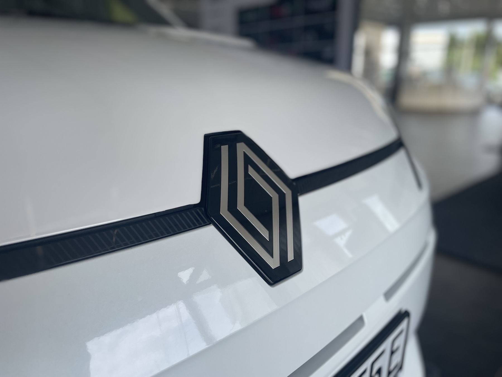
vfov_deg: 53.1
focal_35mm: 26
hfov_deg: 67.3
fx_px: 377
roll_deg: +0.5
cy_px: 188
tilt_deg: -16.1
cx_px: 251
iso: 50
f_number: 1.6
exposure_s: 1/1103
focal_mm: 4.2
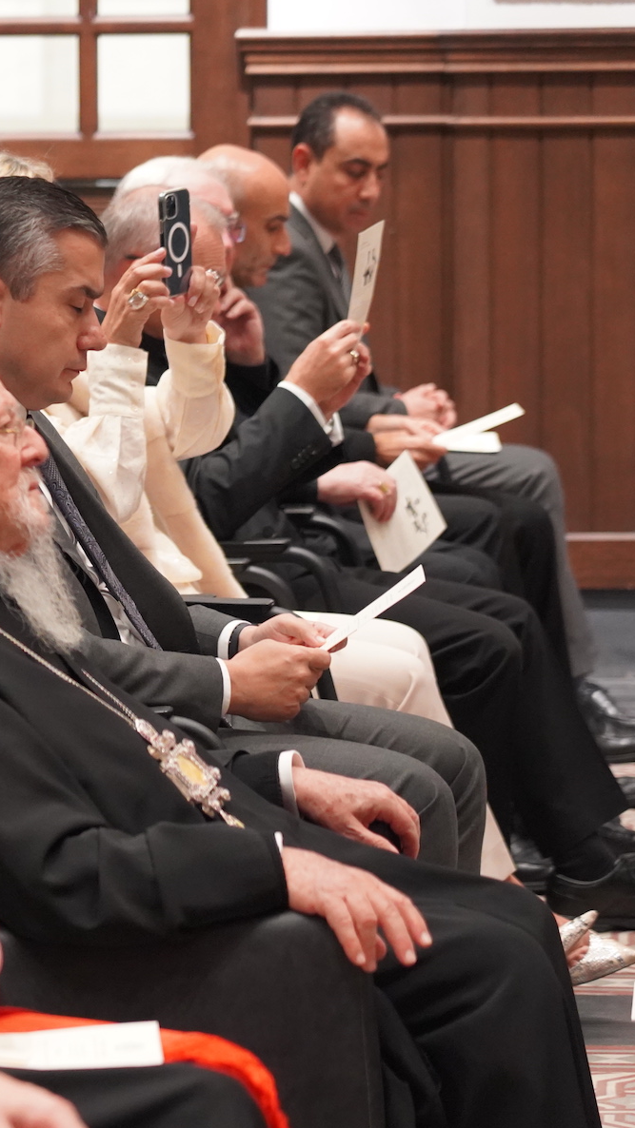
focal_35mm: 178
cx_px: -176
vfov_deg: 12.1
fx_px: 5329
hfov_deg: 6.8
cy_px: 583
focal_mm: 105
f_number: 4
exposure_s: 1/160
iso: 5000
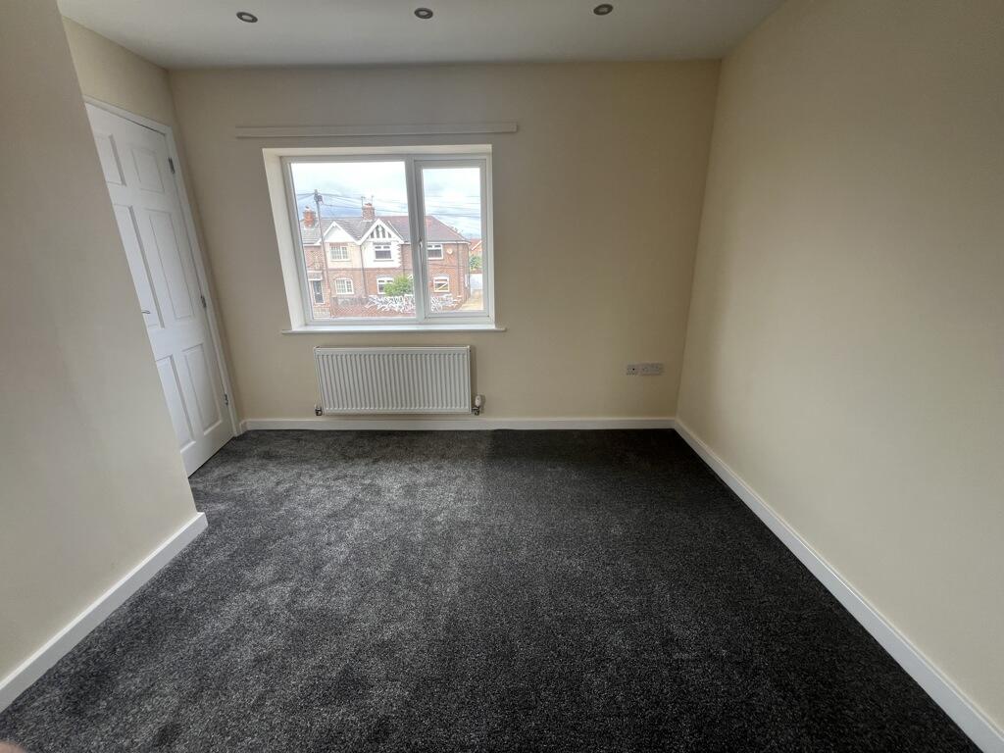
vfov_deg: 89.9
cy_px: 376
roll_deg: +0.3
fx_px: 377
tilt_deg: -16.3
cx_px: 502
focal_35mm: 13
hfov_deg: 106.2
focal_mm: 1.57
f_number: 1.8
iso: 64
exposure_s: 1/99
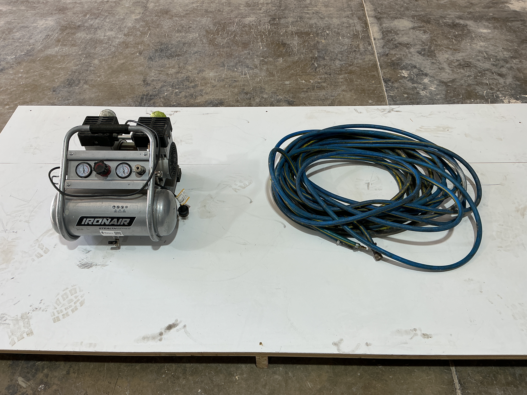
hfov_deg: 61.7
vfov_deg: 48.2
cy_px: 198
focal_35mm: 29
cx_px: 264
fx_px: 442
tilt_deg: -48.3
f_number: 1.8
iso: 20
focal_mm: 3
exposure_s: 1/125
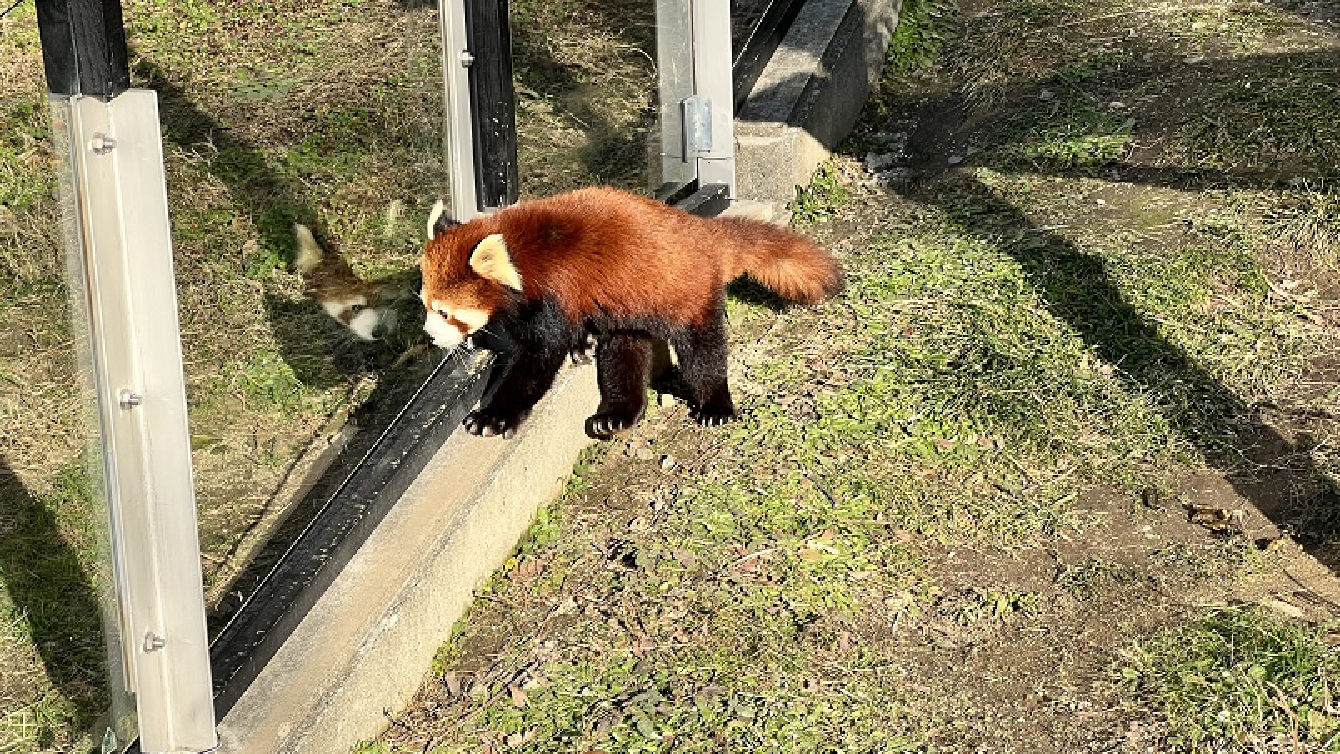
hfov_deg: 25.0
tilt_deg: -16.5
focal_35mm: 85
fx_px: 3020
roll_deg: +2.9
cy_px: 395
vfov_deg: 14.2
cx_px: 671
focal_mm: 9
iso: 32
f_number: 2.8
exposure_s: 1/256
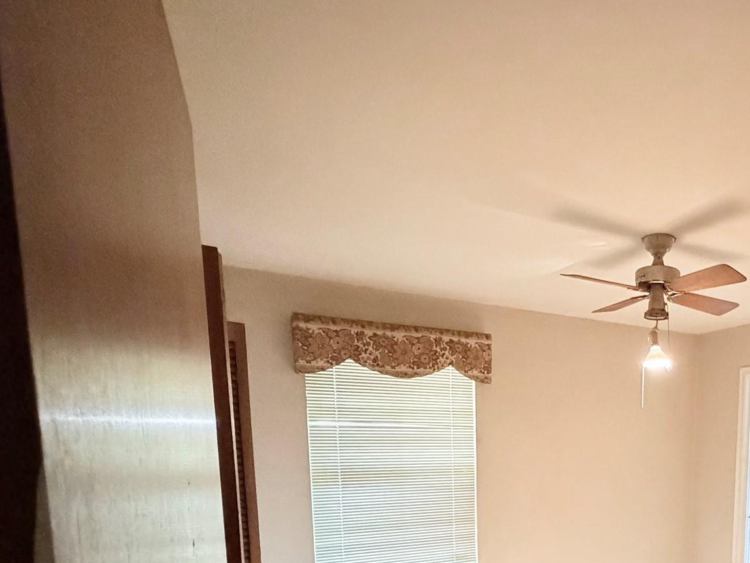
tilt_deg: -7.5
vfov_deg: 49.4
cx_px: 622
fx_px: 542
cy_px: 498
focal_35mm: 25
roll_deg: -0.6
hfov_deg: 62.3
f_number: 2.2
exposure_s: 1/60
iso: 1000
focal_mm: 2.22
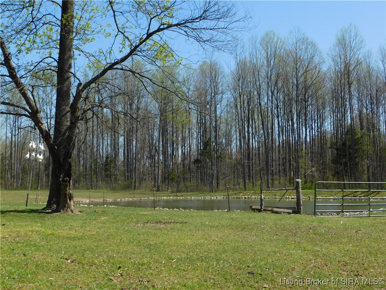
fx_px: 502
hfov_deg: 42.1
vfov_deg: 32.2
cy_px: 145
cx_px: 193
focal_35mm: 45
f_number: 3.7
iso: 125
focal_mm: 8
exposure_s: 1/800
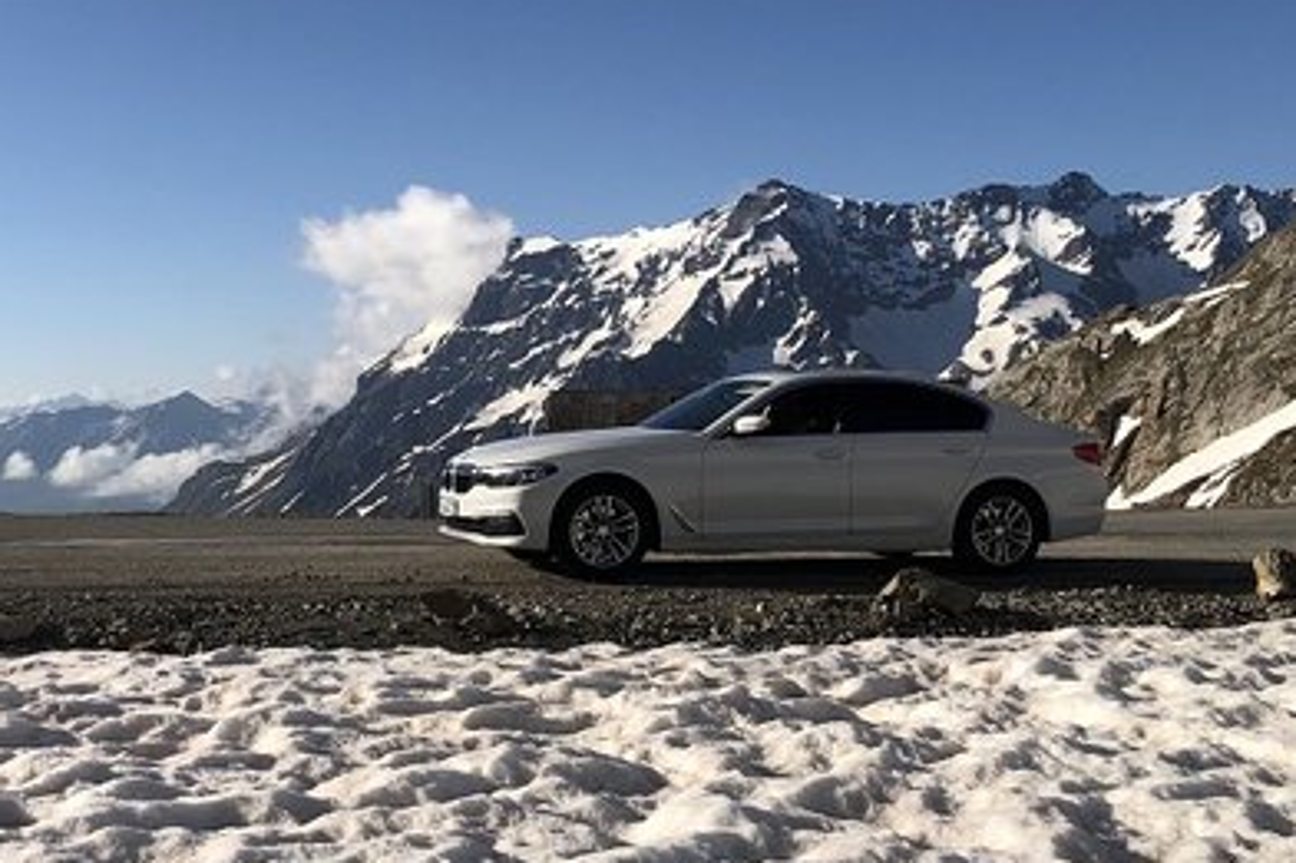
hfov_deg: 38.2
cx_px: 668
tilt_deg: -2.3
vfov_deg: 26.0
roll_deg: +1.5
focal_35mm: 52
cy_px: 478
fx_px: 1871
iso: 20
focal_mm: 3.99
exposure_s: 1/4000
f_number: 1.8
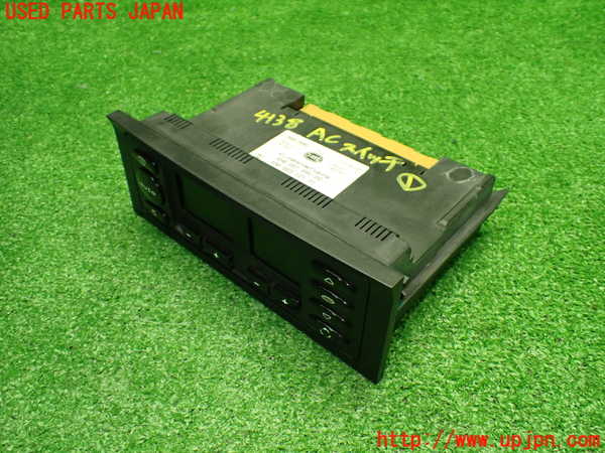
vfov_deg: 46.8
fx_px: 524
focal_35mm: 30
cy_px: 226
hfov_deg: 60.0
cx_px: 302
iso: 800
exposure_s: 1/125
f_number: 2.3
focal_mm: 5.4
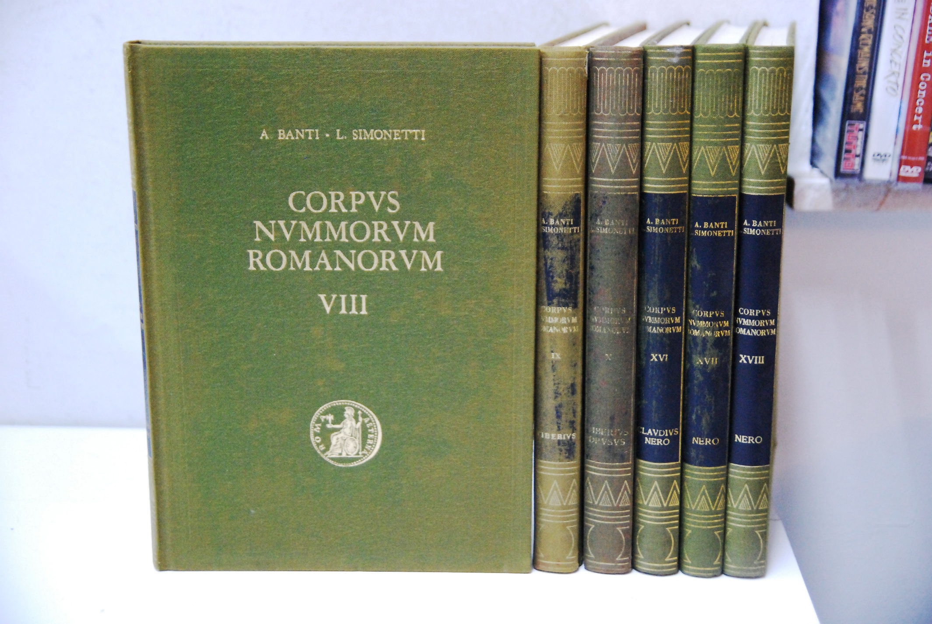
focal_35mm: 54
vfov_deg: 25.1
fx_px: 1400
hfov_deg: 36.8
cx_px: 466
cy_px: 312
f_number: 2.8
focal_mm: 36
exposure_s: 1/50
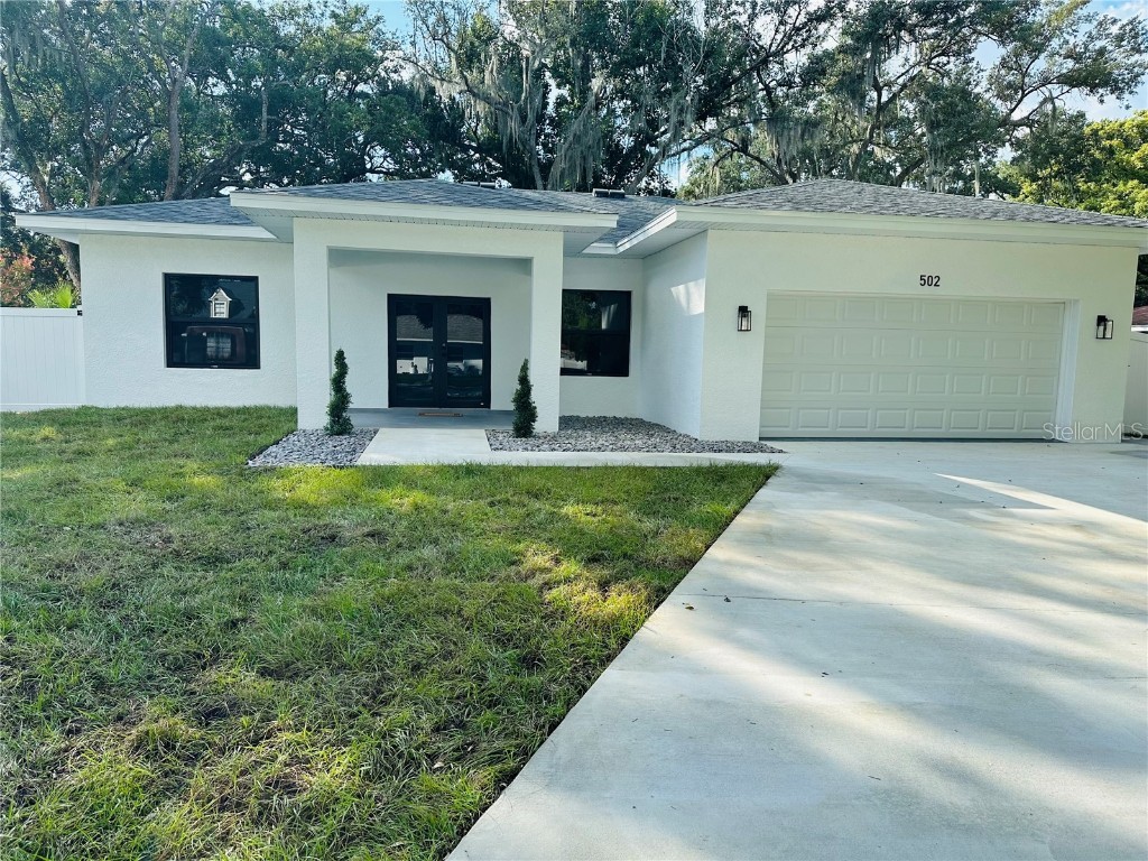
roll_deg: -1.5
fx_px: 796
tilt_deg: -6.0
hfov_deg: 71.6
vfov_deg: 56.8
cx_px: 574
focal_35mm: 24
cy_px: 430
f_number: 1.78
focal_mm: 6.86
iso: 80
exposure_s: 1/1374
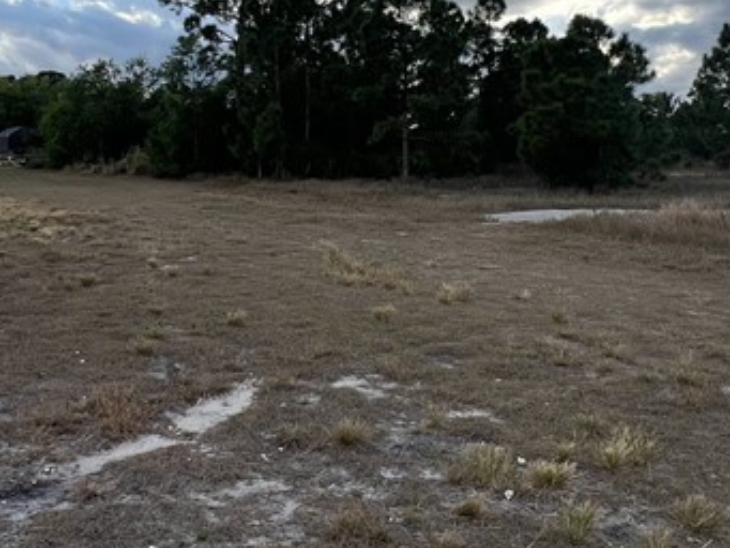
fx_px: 823
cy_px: 75
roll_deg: -0.6
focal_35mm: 39
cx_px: 310
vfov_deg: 35.1
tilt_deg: +4.0
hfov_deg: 47.7
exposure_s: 1/1119
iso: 32
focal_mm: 1.57
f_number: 1.8
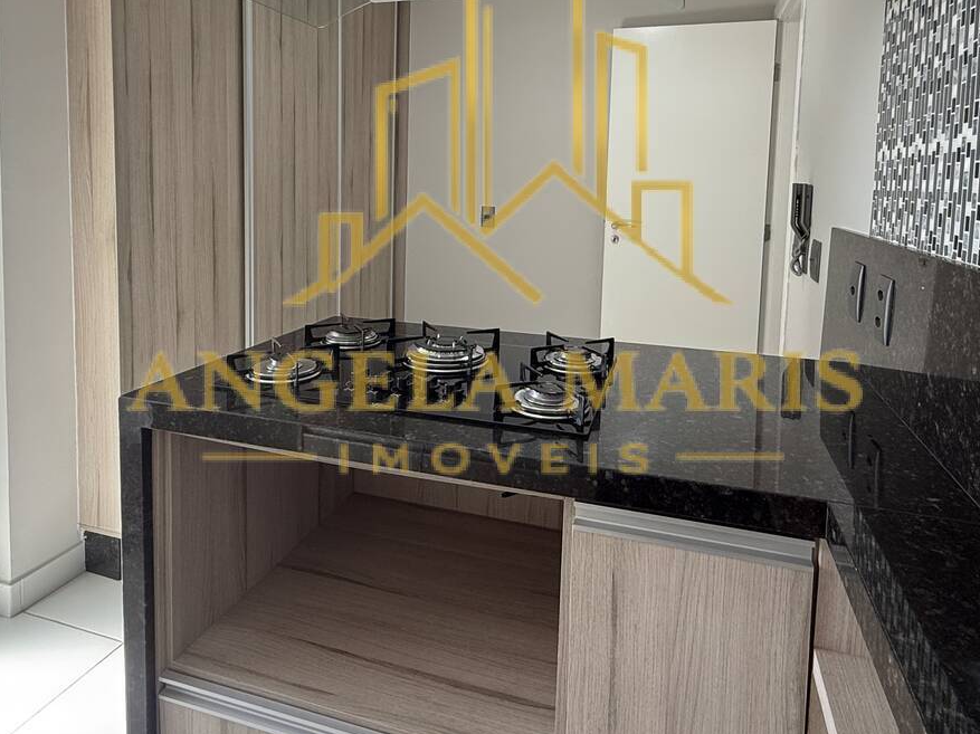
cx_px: 497
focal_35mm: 23
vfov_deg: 57.1
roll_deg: -1.4
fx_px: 651
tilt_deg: -3.9
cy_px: 225
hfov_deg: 73.9
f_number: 2.2
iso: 125
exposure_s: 1/99
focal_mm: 2.22
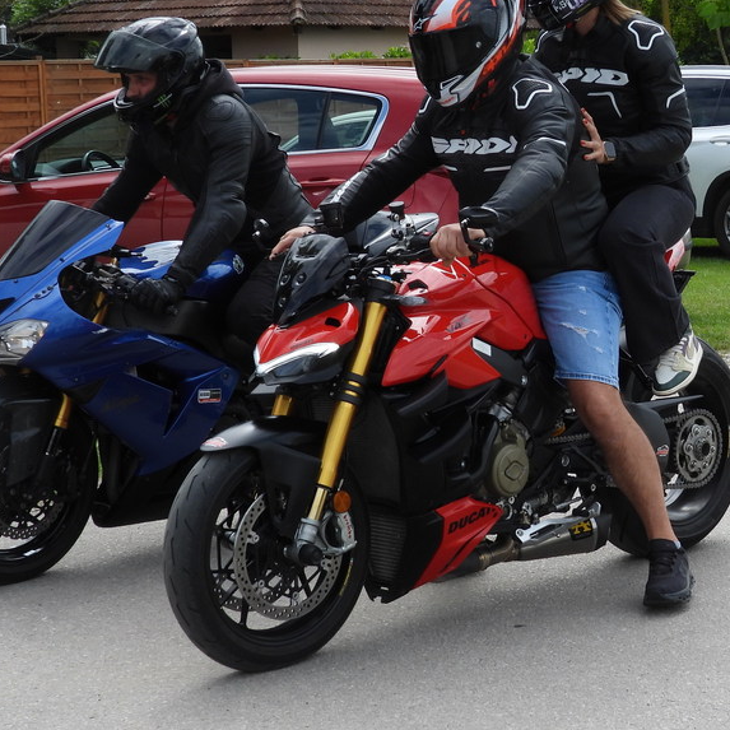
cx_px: 557
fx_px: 2076
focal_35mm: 87
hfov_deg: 19.8
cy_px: 336
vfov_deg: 19.9
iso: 100
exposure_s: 1/1000
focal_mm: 8.5
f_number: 3.2
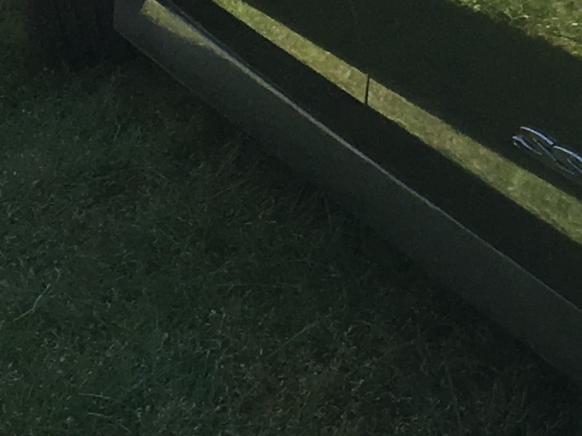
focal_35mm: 172
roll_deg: +0.3
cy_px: 1
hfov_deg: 10.1
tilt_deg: -15.5
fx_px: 2892
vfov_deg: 8.6
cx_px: 1362
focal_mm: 4.15
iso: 25
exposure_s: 1/680
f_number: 2.2
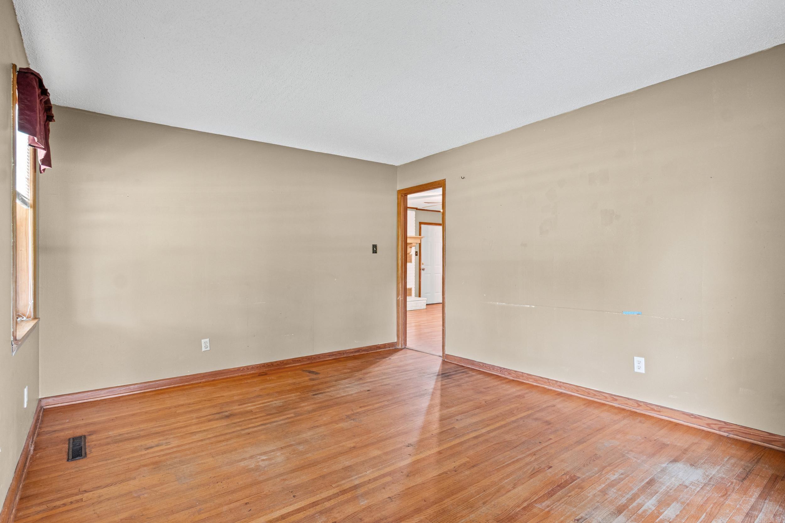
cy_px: 262
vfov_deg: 67.4
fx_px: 392
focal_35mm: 18
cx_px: 392
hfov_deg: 90.0
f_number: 8
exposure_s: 1.6
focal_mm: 12
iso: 400
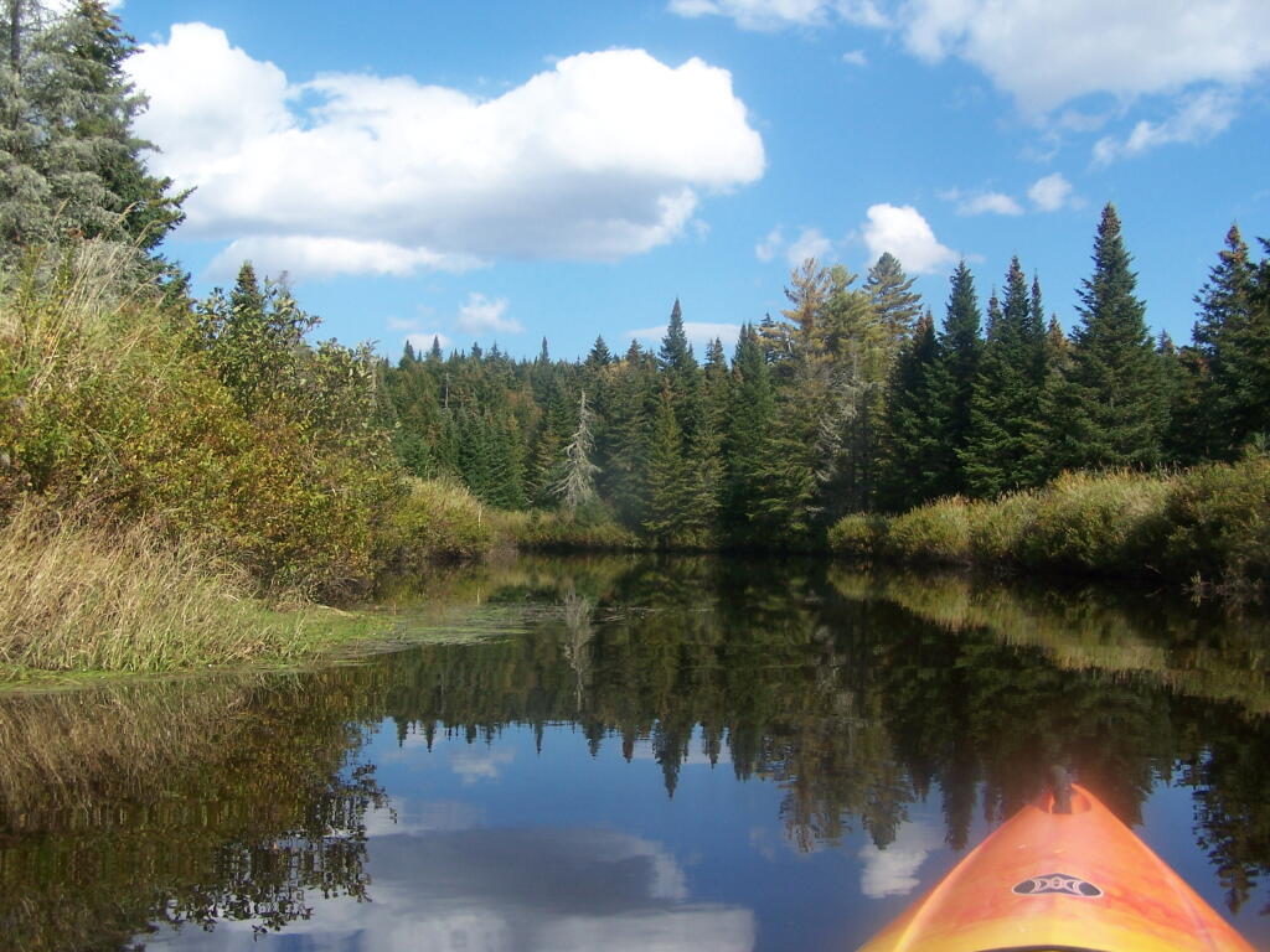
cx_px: 635
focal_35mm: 38
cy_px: 476
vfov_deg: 37.7
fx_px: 1394
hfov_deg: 49.0
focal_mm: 6.3
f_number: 4
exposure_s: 1/640
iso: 80
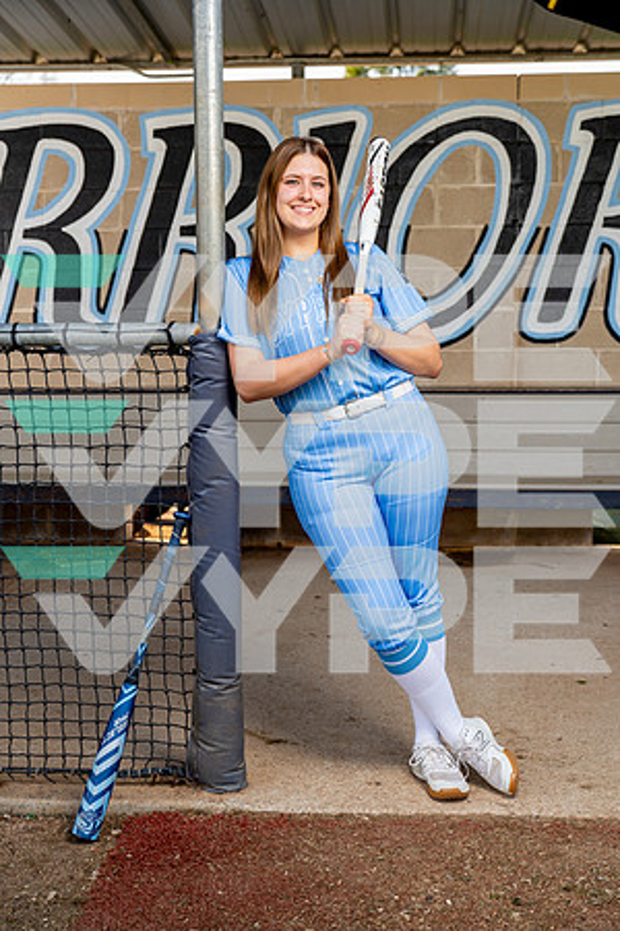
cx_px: 310
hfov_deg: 26.5
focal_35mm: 51
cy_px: 466
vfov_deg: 38.9
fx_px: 1317
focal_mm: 51
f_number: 4
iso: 100
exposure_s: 1/250
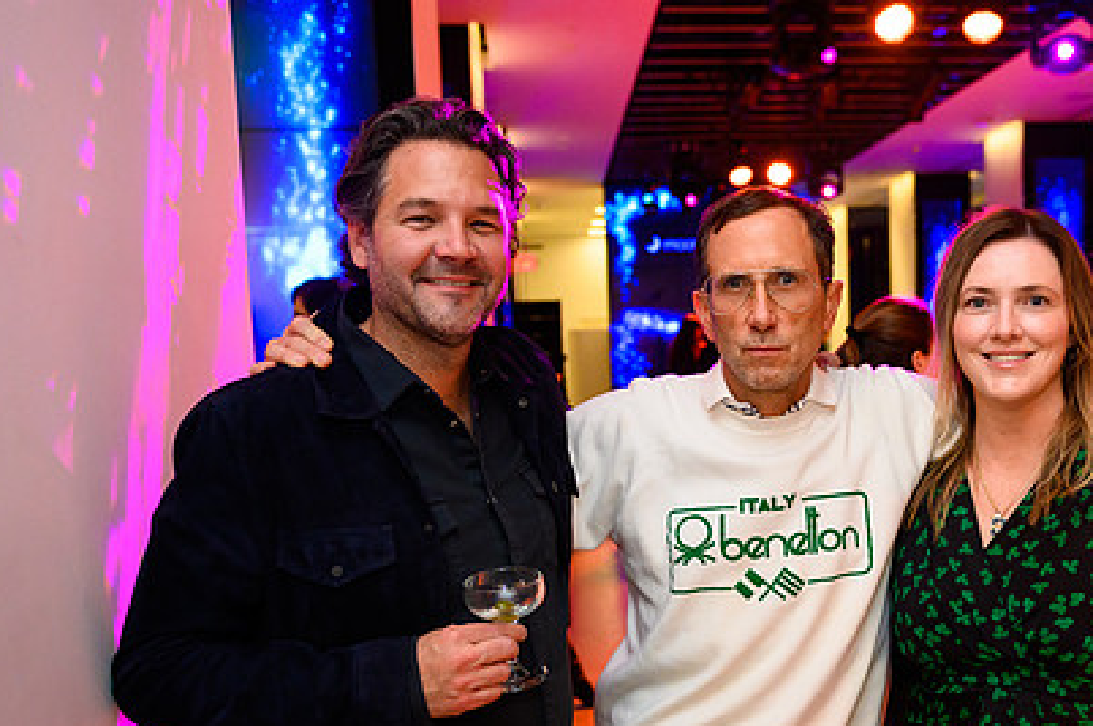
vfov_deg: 33.9
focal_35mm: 39
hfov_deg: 48.9
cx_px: 710
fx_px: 1183
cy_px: 460
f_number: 3.2
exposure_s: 1/160
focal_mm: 27
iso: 1600
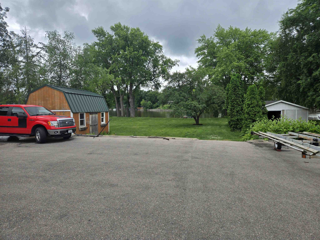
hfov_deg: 73.9
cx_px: 160
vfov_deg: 58.9
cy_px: 120
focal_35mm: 23
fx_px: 213
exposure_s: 1/857
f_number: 1.8
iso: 25
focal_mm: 5.4
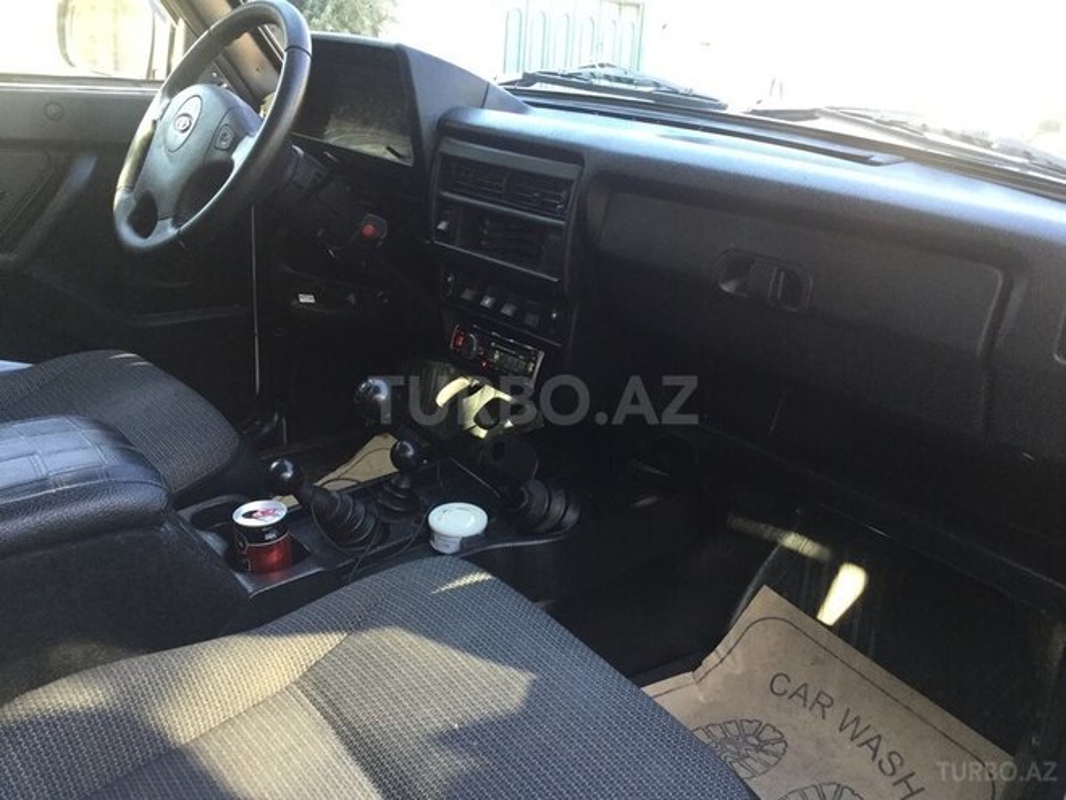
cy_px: 400
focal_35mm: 31
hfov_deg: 58.4
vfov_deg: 45.4
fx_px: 955
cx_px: 533
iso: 50
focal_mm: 3.3
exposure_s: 1/33
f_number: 2.4
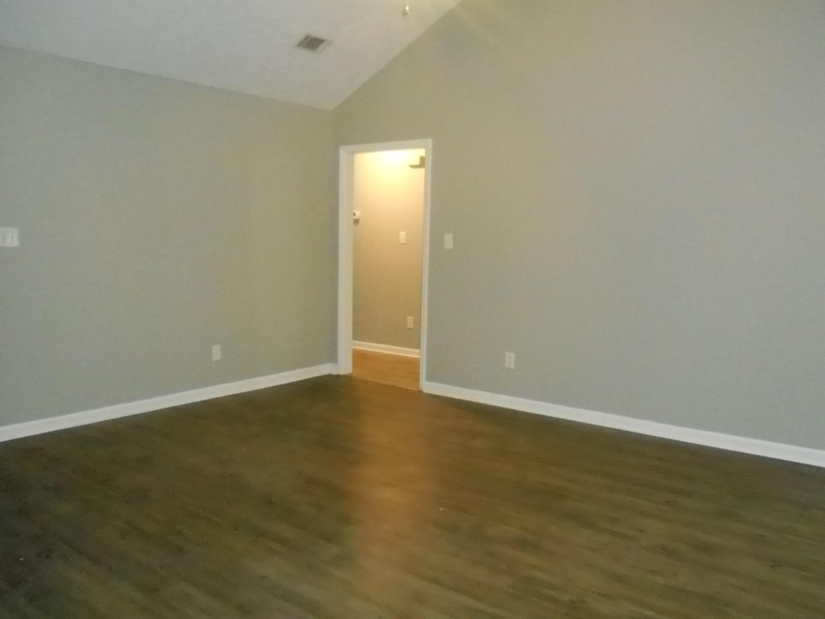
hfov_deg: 61.7
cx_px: 412
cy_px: 310
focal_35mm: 29
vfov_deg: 48.2
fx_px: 691
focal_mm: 5.2
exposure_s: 1/25
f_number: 4
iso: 1250
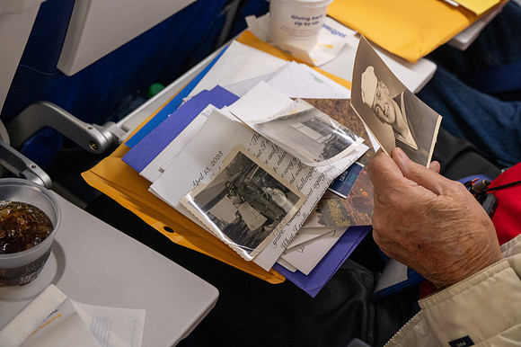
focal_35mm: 55
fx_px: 795
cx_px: 260
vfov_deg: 24.6
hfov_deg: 36.3
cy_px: 174
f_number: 6.3
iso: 4500
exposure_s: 1/60
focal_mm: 55
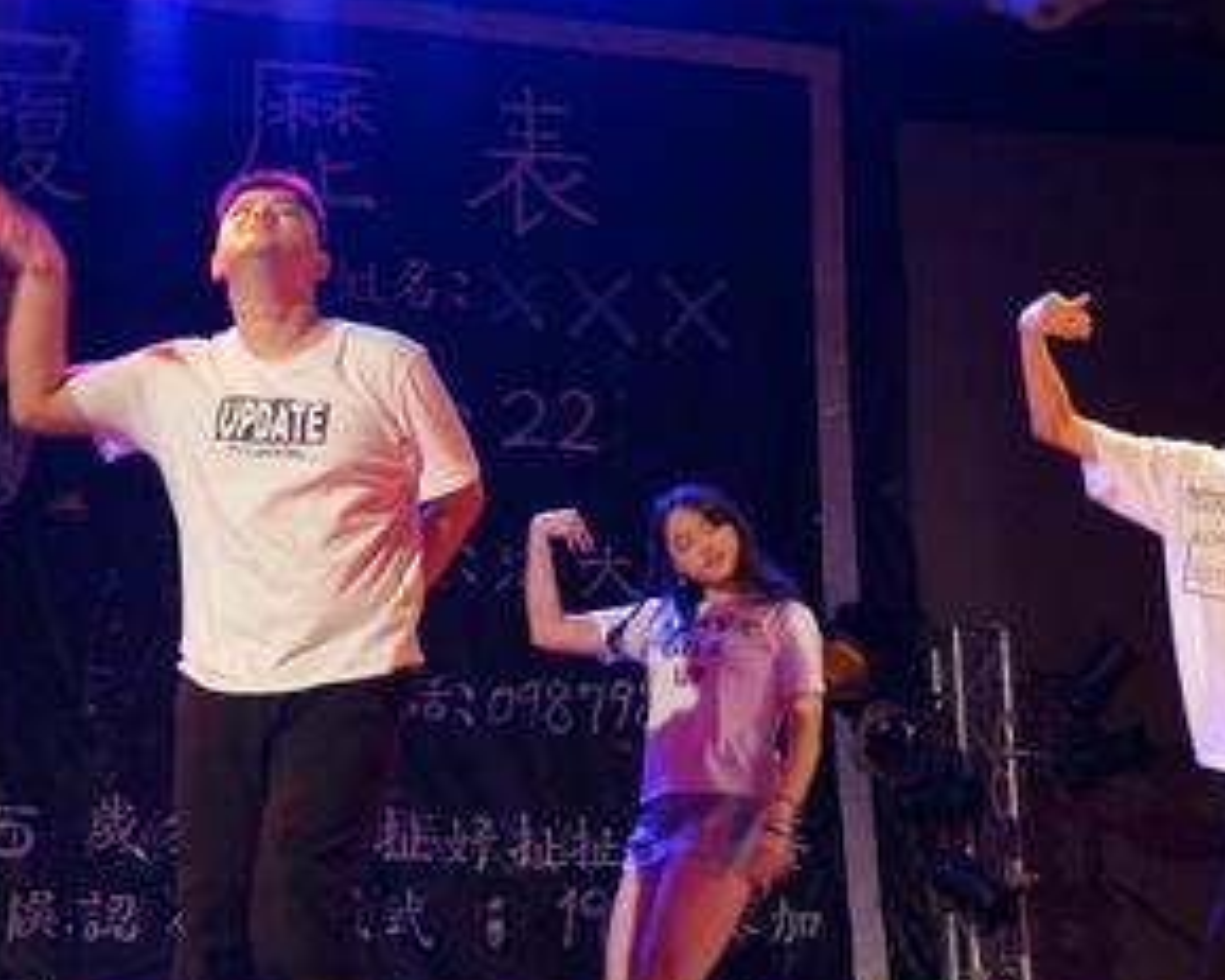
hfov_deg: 21.8
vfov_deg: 17.5
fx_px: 3177
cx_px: 462
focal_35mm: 88
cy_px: 522
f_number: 4.5
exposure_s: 1/60
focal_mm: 45
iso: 3200
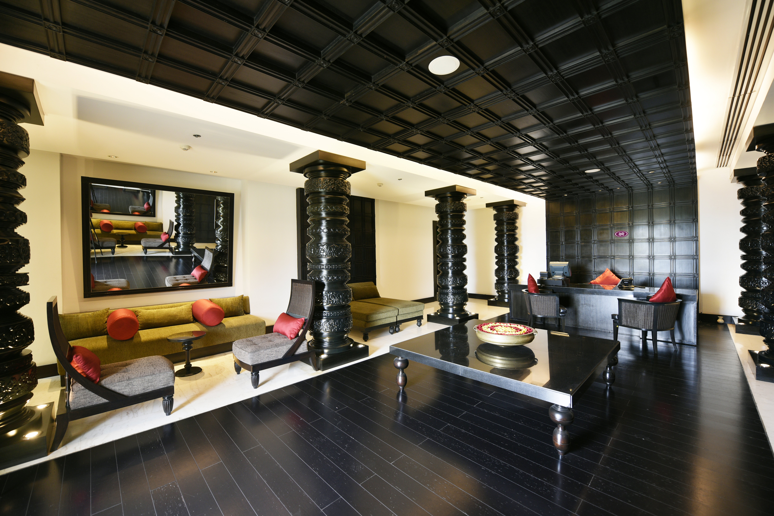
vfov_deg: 81.2
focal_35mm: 14
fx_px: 301
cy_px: 258
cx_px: 387
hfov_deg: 104.2
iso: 640
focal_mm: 14
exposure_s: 1/30
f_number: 4
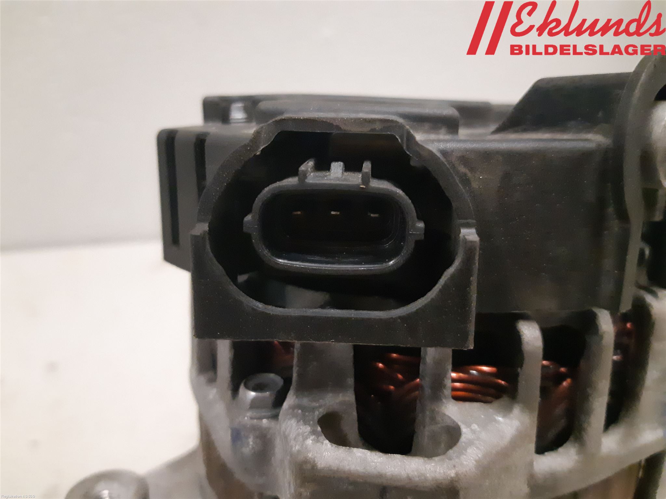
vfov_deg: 53.1
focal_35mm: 26
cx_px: 333
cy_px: 250
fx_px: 500
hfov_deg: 67.3
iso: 800
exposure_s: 1/132
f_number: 1.7
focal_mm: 3.93
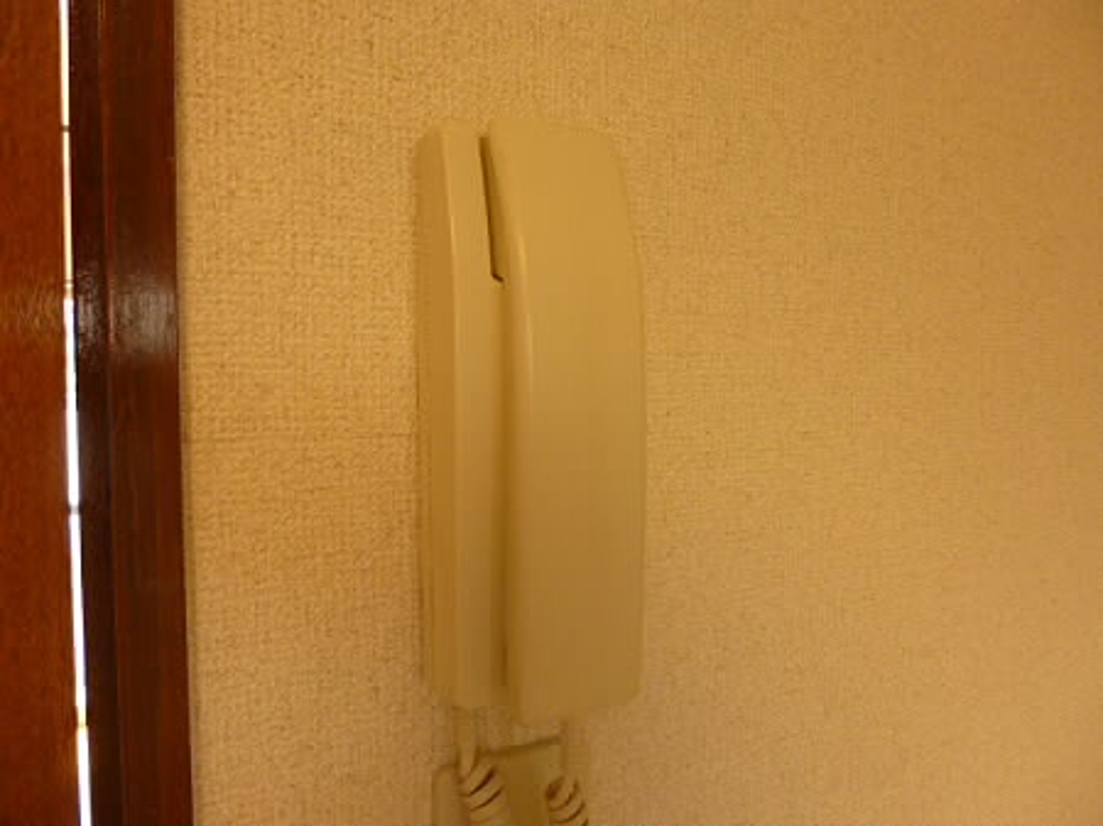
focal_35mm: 25
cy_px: 413
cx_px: 552
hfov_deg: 69.4
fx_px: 796
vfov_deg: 54.8
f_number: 3.1
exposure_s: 1/60
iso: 400
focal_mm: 4.5
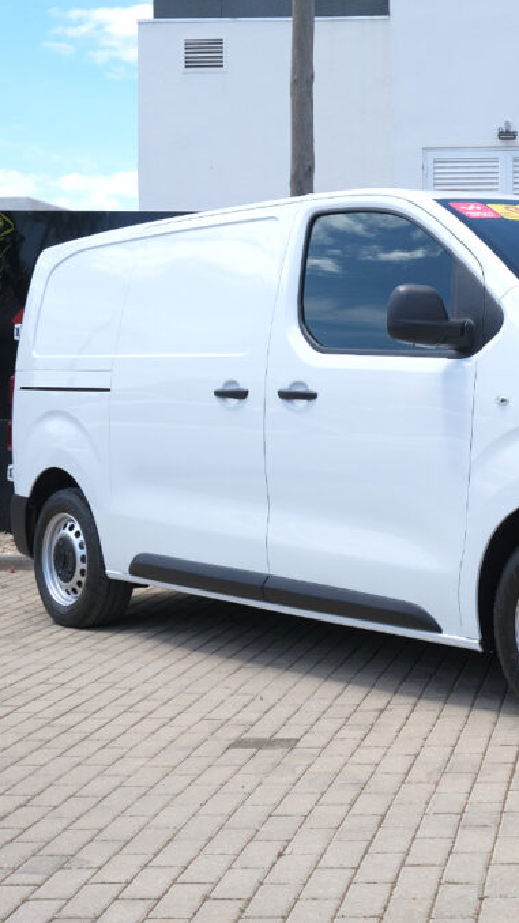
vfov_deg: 36.6
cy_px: 459
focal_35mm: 57
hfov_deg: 20.4
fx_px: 1396
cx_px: 524
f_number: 9
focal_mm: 24.2
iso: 160
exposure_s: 1/180
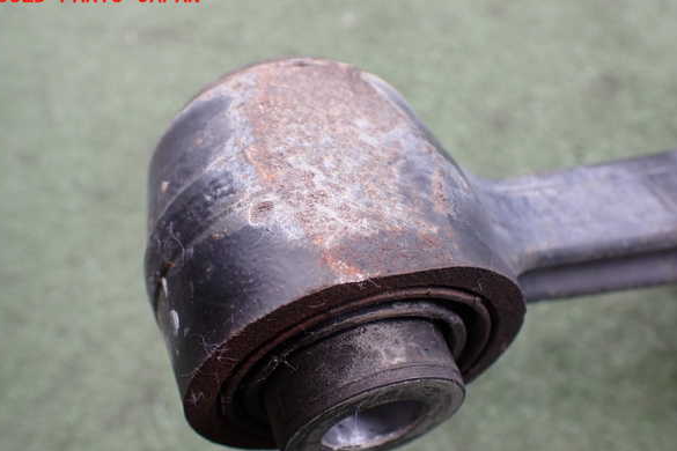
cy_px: 241
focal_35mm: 32
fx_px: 602
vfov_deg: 41.1
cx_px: 337
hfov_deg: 58.7
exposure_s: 1/125
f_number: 2.3
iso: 160
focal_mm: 5.4
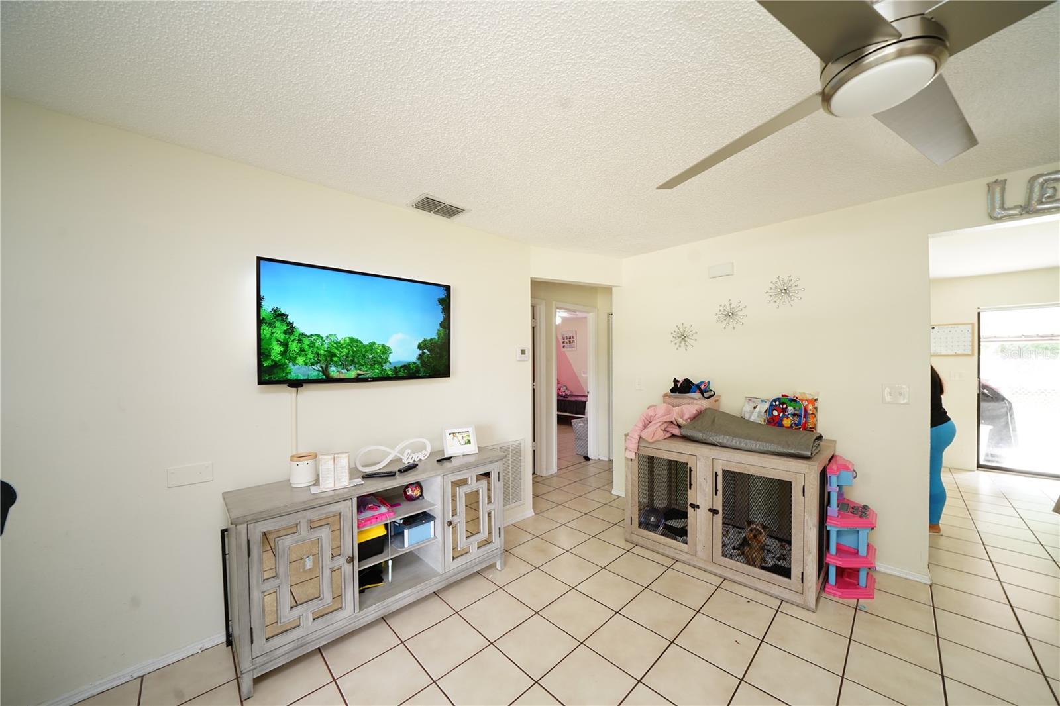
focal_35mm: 12
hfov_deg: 112.6
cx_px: 530
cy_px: 353
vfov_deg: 90.0
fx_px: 353
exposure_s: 1/2.5
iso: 100
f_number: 6.3
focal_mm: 12
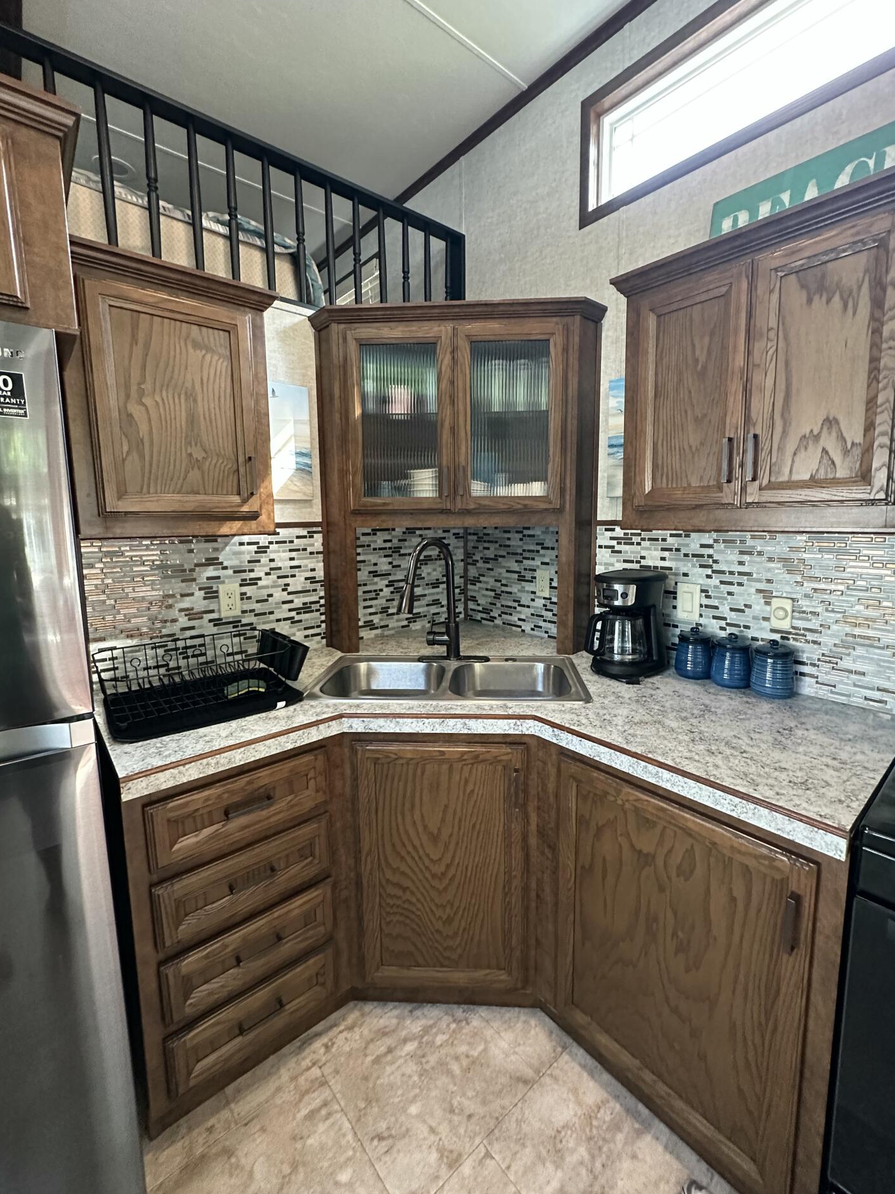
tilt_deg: -6.4
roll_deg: +0.9
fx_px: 517
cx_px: 467
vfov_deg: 98.1
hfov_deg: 81.7
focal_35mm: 15
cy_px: 579
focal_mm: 2.22
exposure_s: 1/60
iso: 640
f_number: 2.2
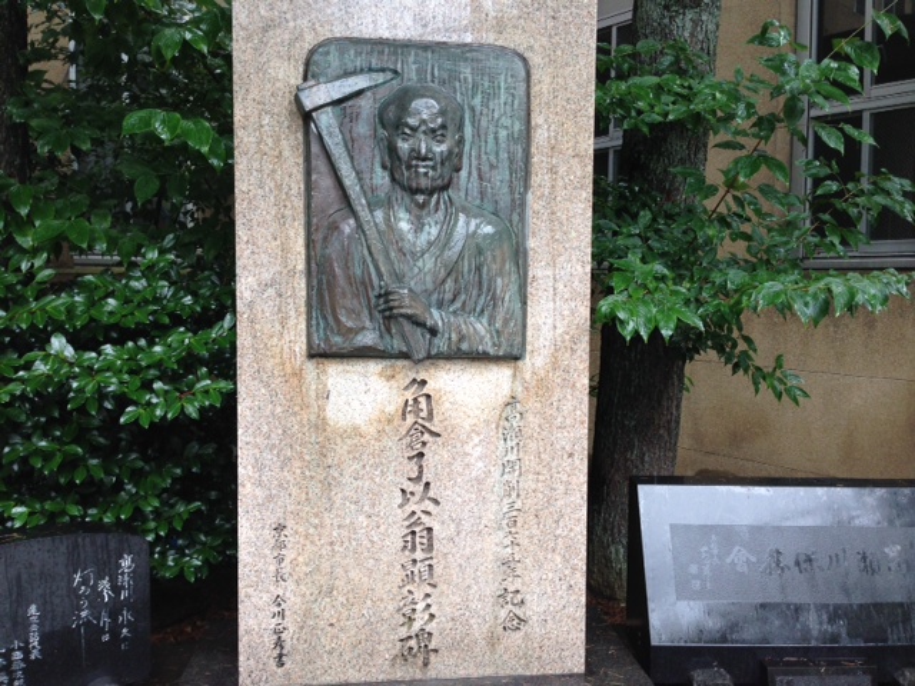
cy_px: 343
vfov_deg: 42.9
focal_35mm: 33
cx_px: 458
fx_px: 872
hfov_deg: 55.4
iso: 80
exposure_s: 1/120
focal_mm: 4.12
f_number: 2.4
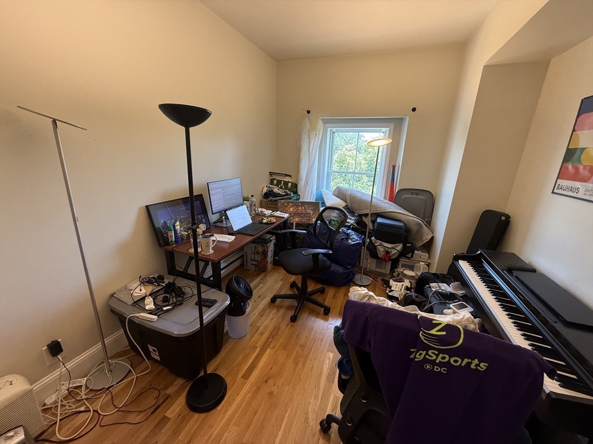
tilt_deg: -15.4
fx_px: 240
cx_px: 296
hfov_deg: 102.1
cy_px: 222
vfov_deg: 85.7
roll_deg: -0.9
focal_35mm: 14
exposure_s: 1/101
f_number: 2.2
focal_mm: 2.22
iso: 250
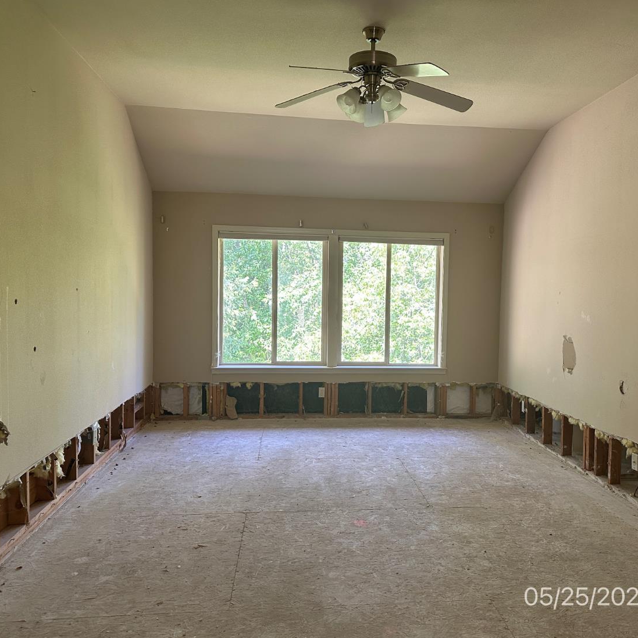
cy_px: 317
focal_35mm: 29
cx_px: 359
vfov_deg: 55.6
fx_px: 605
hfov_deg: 55.5
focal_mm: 6.86
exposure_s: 1/121
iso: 200
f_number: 1.78
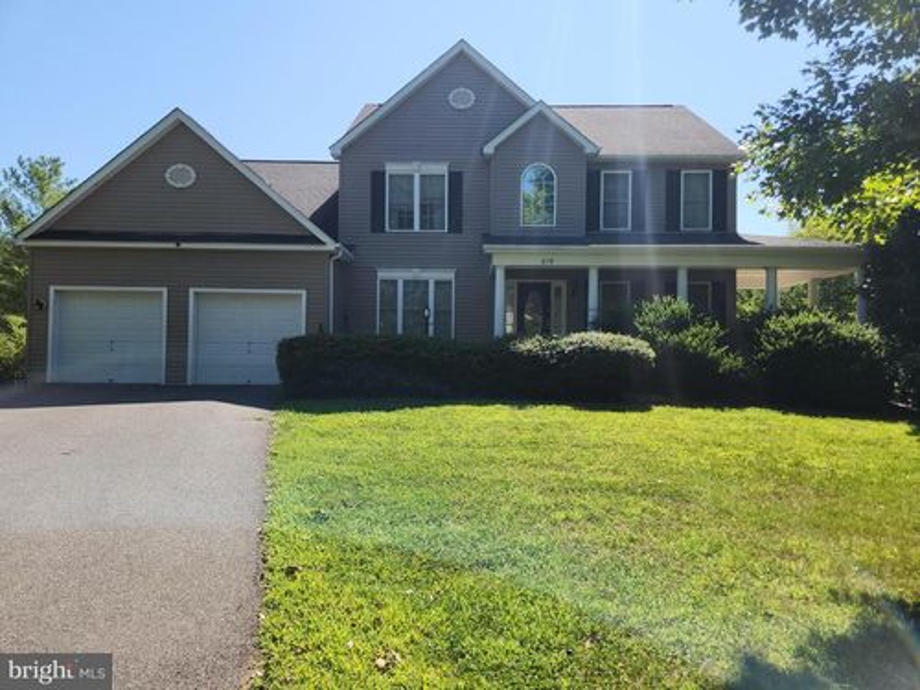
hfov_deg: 73.9
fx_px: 611
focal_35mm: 23
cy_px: 345
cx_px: 460
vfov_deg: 58.9
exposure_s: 1/1132
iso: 20
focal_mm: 5.4
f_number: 1.8
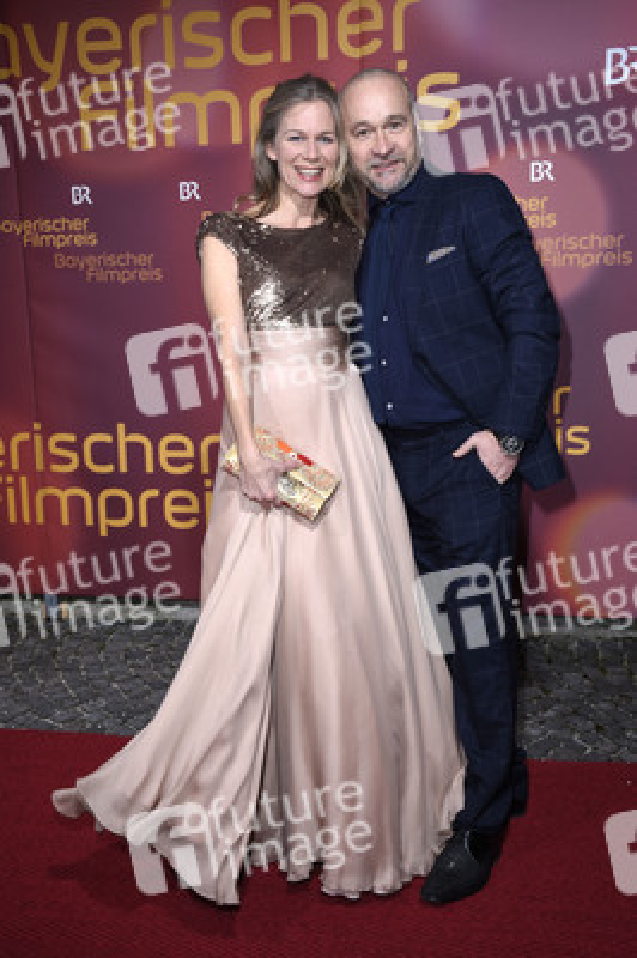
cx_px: 318
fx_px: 1077
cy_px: 479
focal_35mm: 40
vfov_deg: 48.0
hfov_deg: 33.0
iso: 160
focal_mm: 27
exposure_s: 1/160
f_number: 6.3
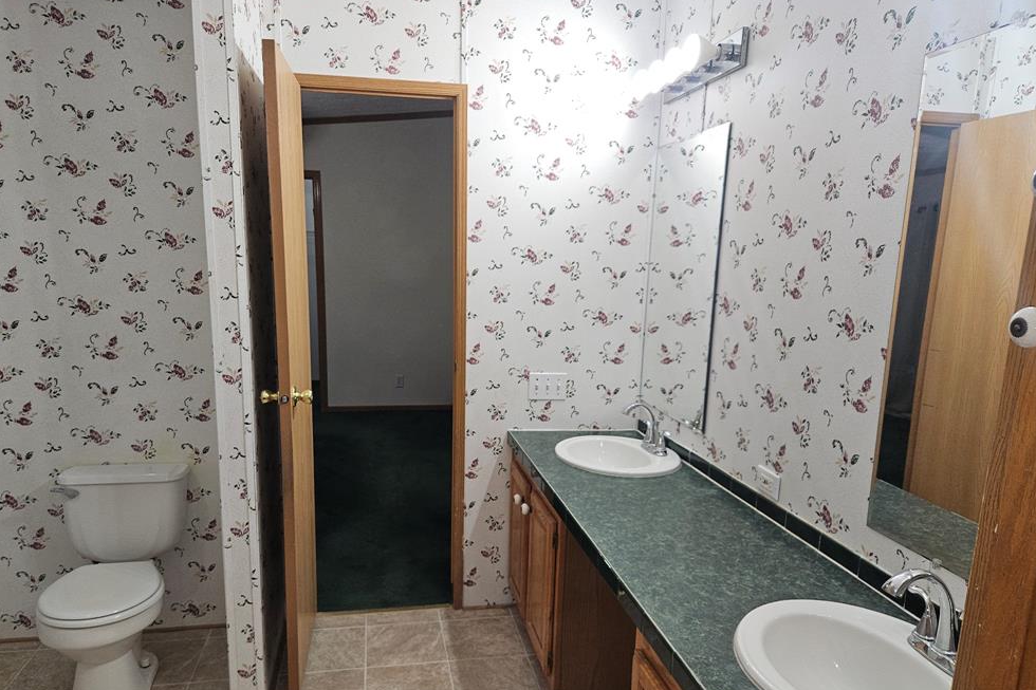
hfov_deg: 71.5
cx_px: 504
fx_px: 719
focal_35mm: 25
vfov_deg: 51.1
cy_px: 397
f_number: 1.8
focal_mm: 5.4
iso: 64
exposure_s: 1/60
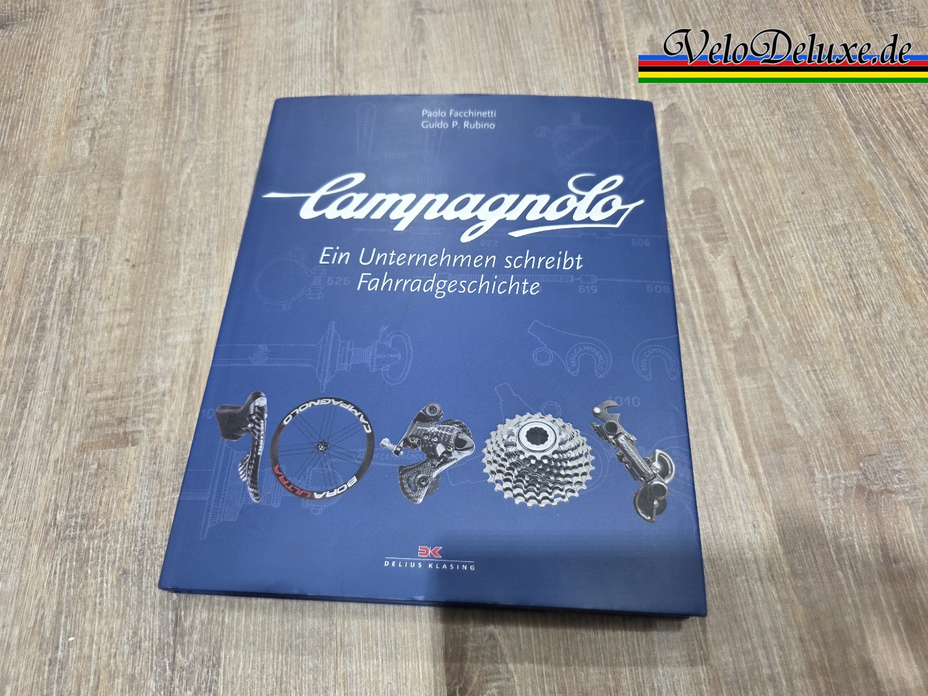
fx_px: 617
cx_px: 464
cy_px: 348
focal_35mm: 23
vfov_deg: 58.9
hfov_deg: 73.9
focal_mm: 6.3
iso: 160
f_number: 1.7
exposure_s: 1/100
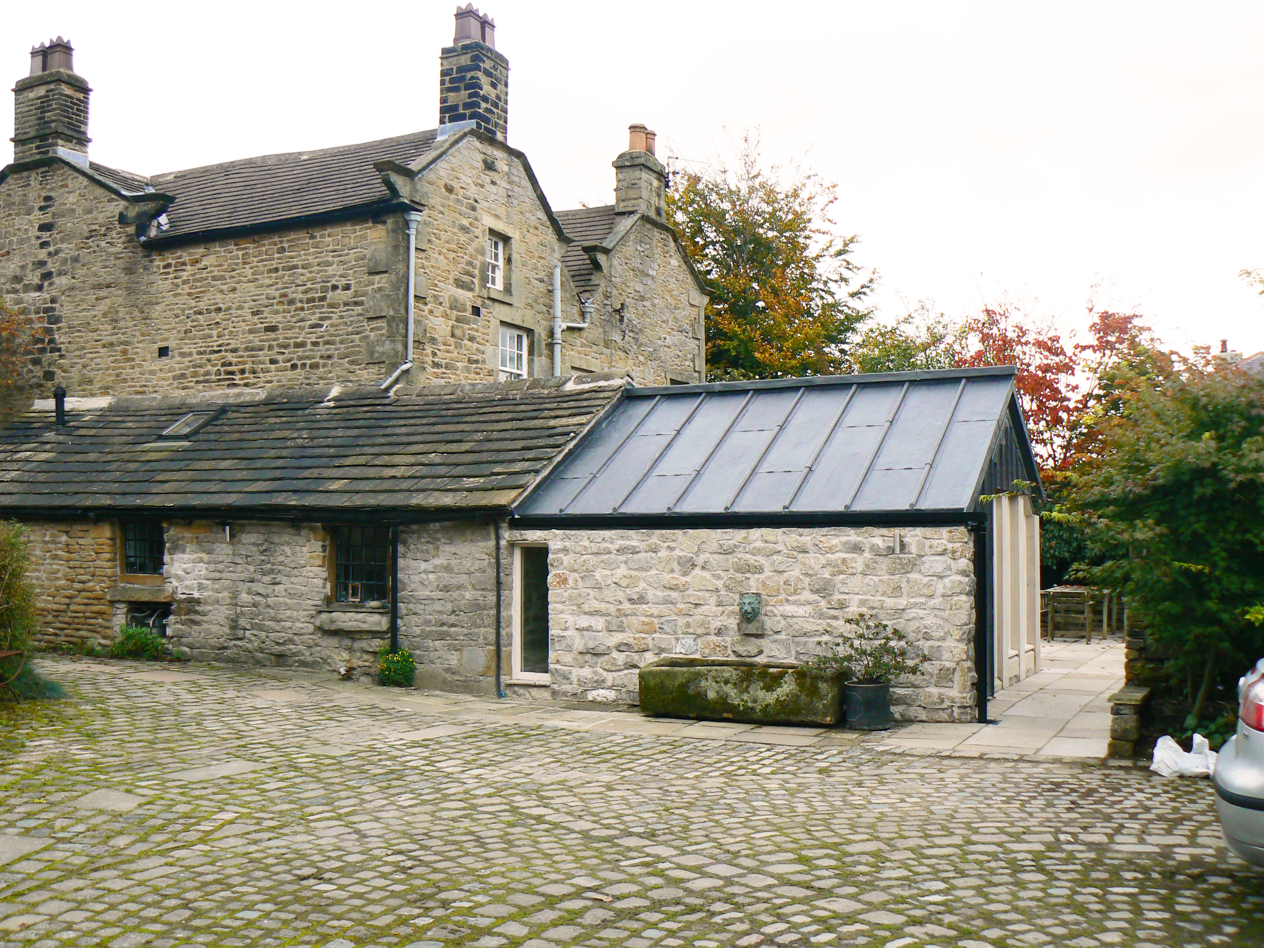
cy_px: 474
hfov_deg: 51.4
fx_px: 1315
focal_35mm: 36
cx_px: 632
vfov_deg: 39.7
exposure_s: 1/80
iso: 80
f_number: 4
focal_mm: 6
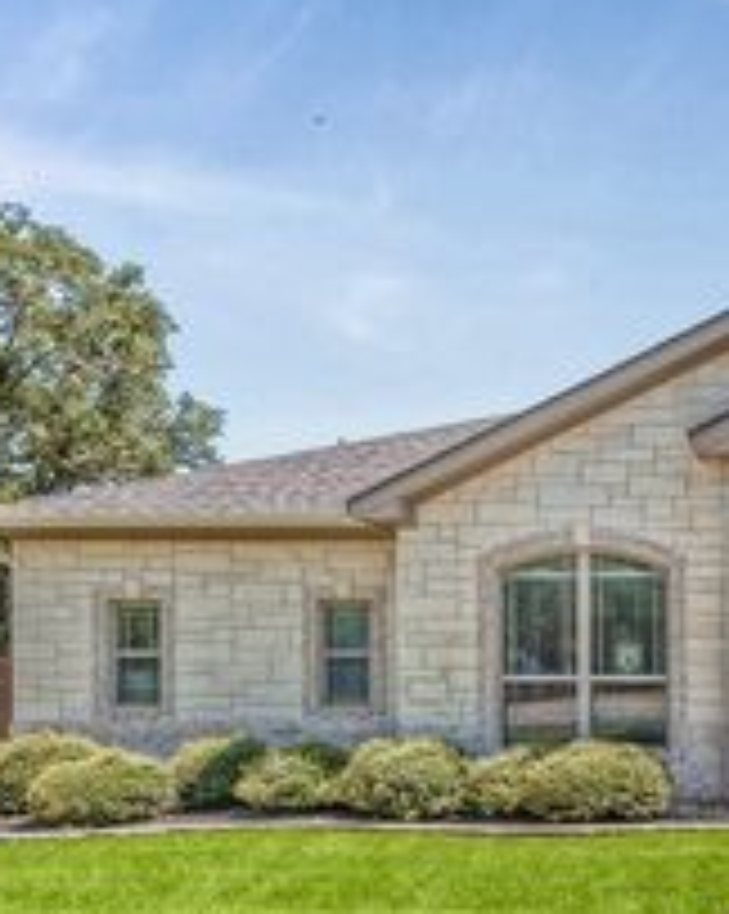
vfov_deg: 48.0
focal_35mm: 37
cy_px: 633
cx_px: 850
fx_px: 999
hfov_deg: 33.5
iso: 250
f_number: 8
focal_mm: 16
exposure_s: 1/800
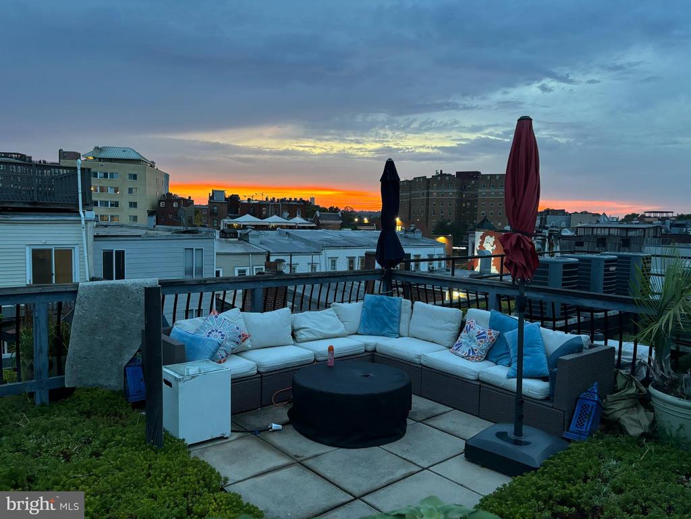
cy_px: 260
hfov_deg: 67.3
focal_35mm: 26
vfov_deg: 53.1
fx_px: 519
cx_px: 346
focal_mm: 5.96
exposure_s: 1/60
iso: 400
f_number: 1.6
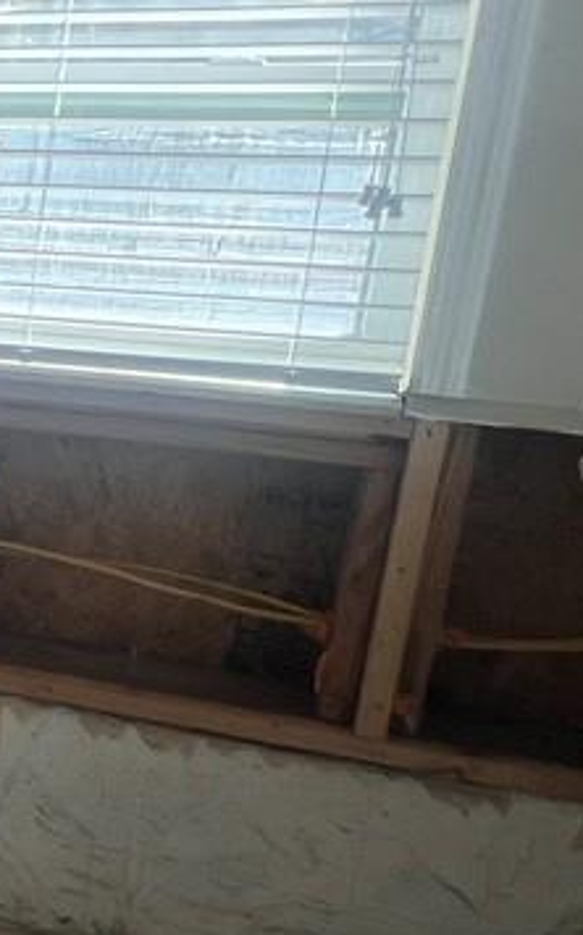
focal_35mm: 62
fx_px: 1579
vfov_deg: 33.0
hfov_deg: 12.1
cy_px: 441
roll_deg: +2.6
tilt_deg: -16.5
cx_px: -1082
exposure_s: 1/207
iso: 32
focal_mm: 1.57
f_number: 1.8
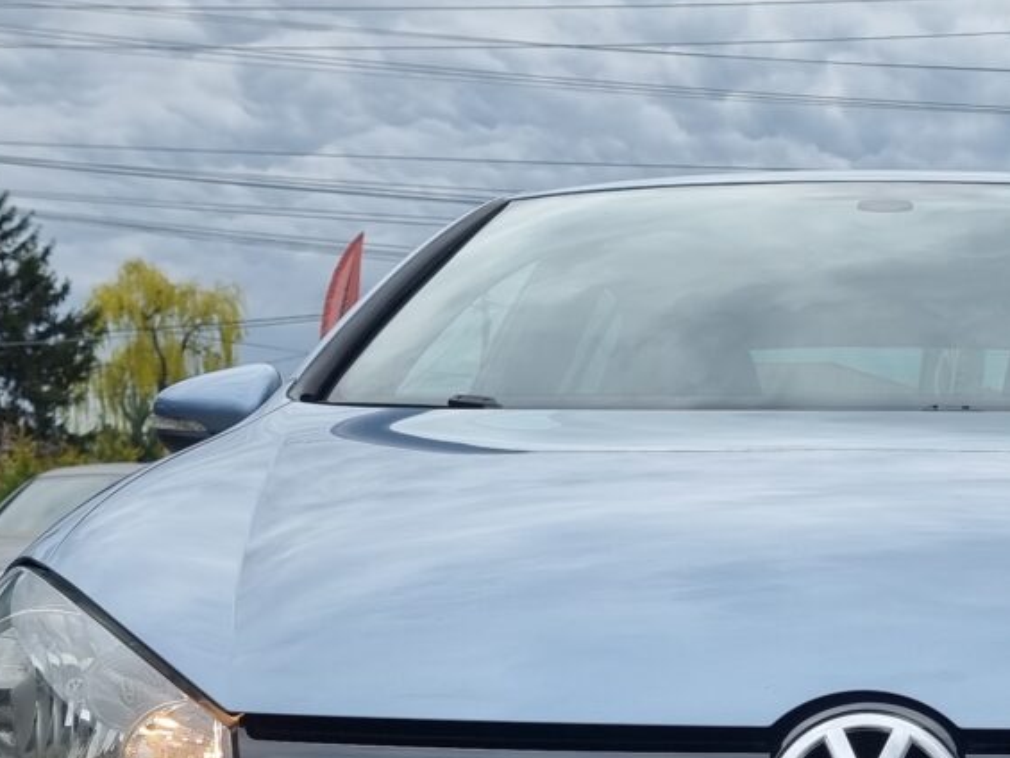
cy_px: 658
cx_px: 862
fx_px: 1984
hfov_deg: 27.7
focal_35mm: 68
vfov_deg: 21.2
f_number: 1.8
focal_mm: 6.7
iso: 50
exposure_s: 1/446
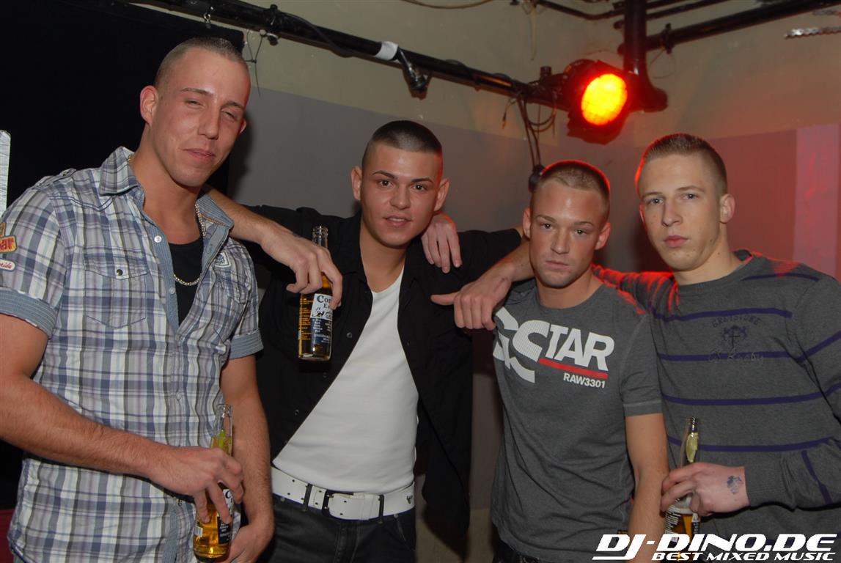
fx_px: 842
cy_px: 282
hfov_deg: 53.1
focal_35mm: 36
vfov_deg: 37.0
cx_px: 420
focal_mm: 24
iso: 200
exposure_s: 1/4
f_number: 5.6
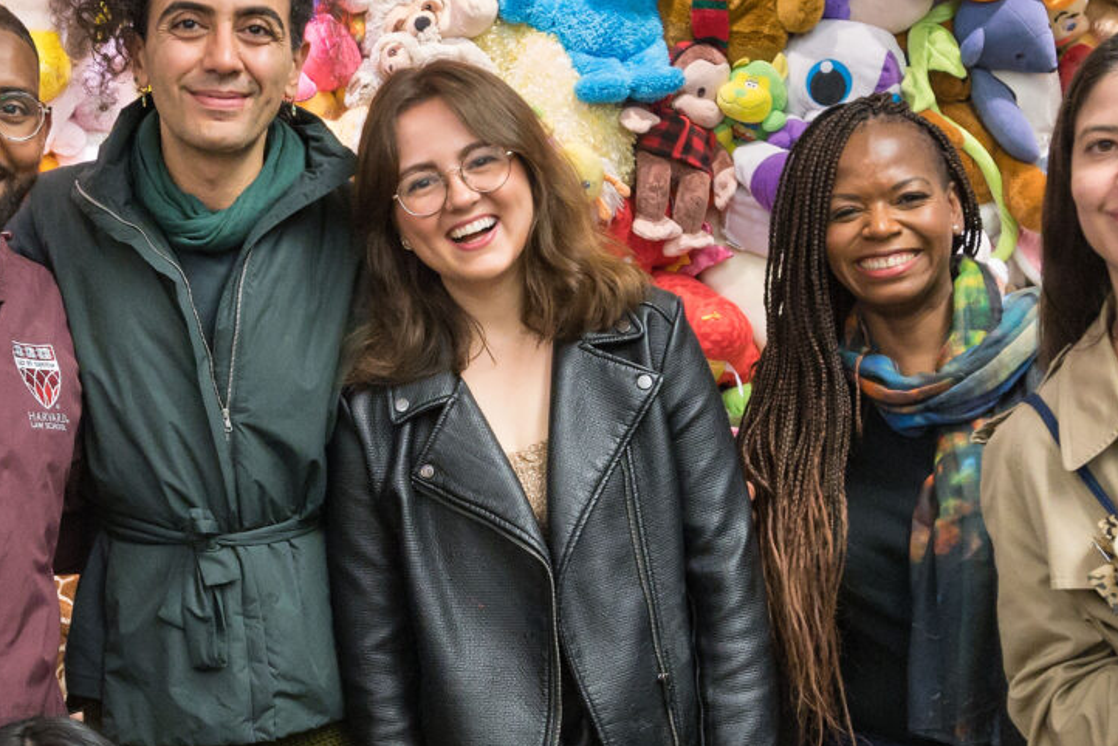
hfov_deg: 27.2
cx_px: 419
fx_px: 2299
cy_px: 549
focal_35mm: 74
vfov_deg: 18.3
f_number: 4.5
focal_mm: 22
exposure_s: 1/80
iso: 2000
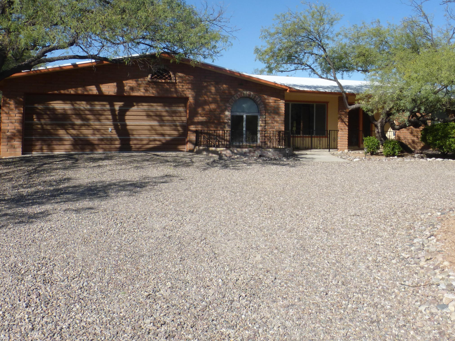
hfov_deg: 49.5
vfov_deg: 38.1
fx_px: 486
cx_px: 290
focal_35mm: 37
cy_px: 106
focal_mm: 4.3
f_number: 4
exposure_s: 1/800
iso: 100
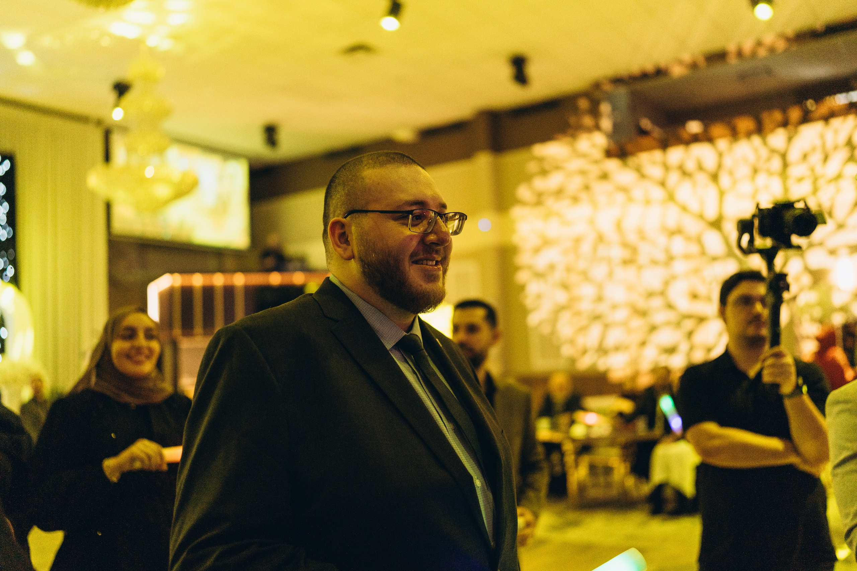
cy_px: 286
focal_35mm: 35
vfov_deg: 37.9
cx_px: 428
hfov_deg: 54.4
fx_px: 833
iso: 1600
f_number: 1.4
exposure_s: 1/640
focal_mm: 35
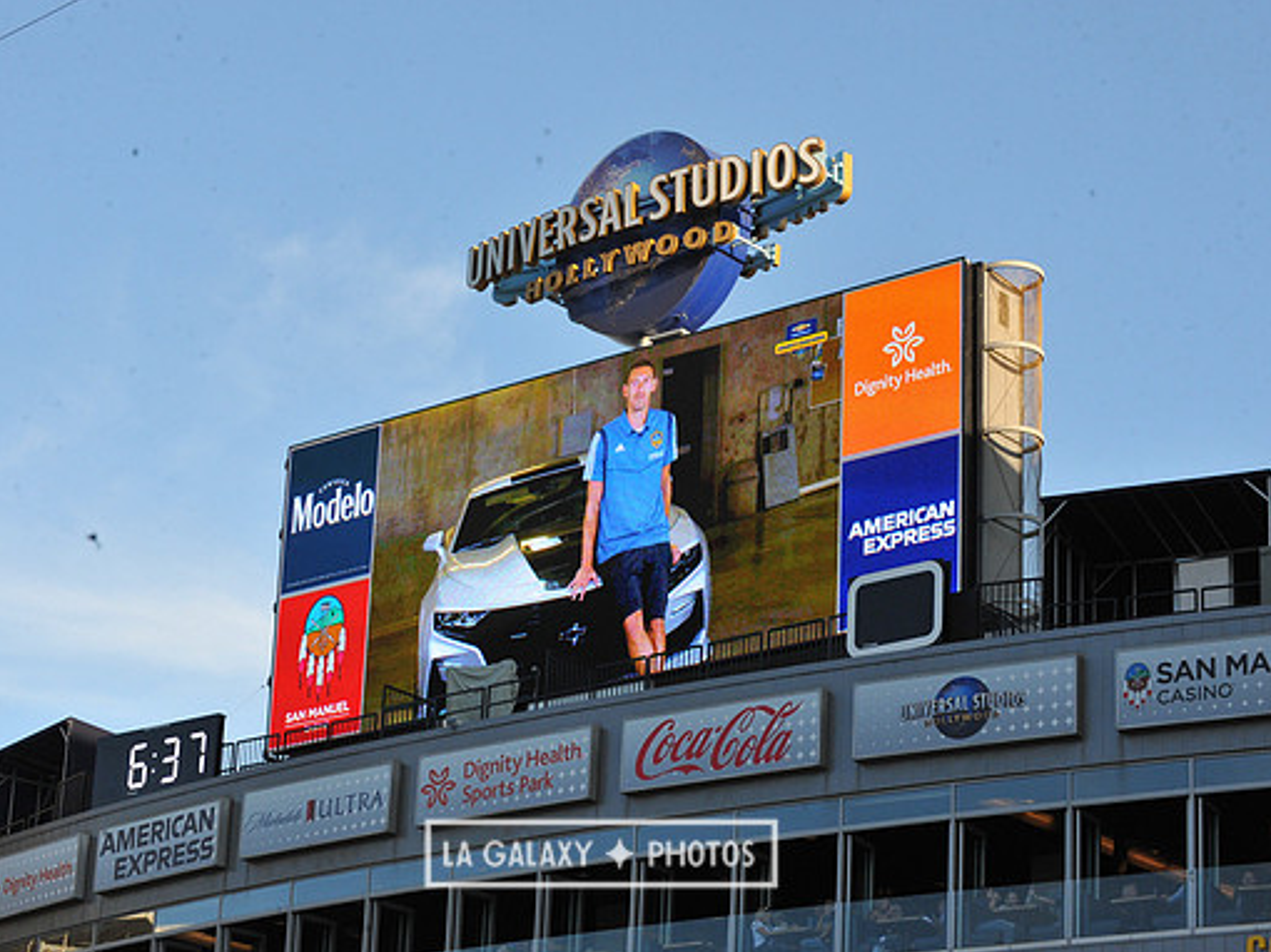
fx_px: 3450
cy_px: 478
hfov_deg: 20.9
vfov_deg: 15.7
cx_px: 601
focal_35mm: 94
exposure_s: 1/800
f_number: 14
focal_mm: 86
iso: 1600
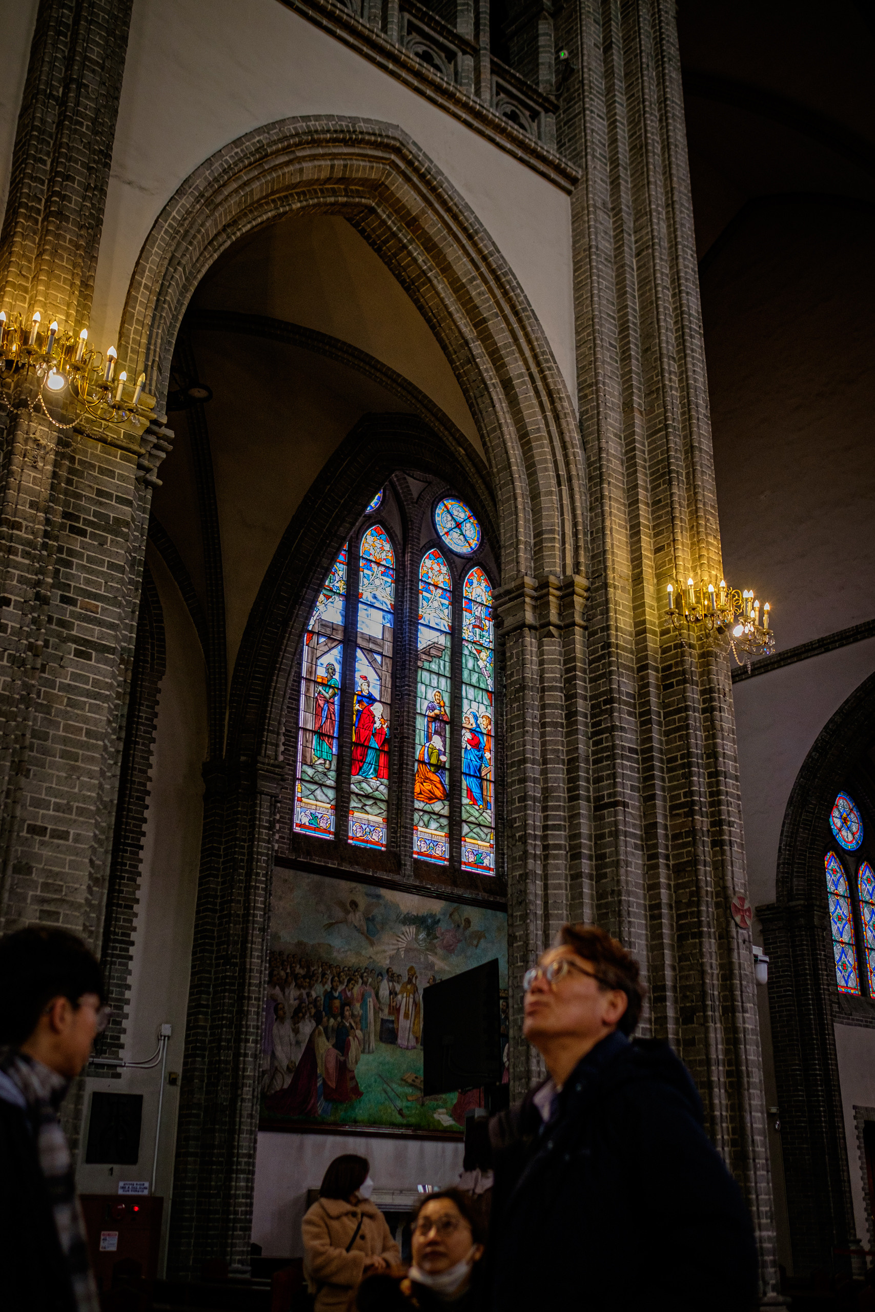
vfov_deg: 54.4
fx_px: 1276
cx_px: 438
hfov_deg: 37.9
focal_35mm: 35
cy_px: 656
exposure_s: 1/125
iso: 640
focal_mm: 23
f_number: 2
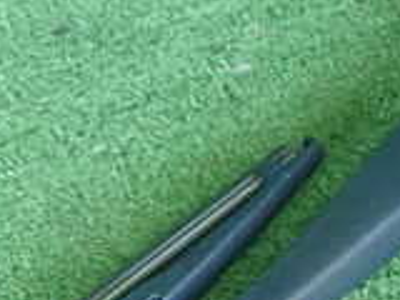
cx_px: -40
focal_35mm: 150
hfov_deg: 12.9
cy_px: 460
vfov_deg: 9.6
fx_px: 1733
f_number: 2.8
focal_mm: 7.34
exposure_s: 1/125
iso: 800
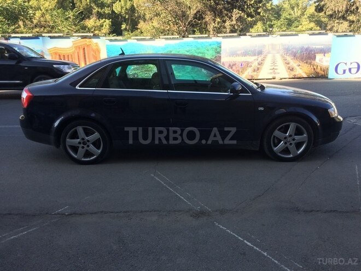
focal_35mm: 29
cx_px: 180
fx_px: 302
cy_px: 136
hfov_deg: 61.7
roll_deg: +2.0
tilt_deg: -13.8
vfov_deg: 48.2
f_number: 2.2
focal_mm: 4.15
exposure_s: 1/419
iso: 32
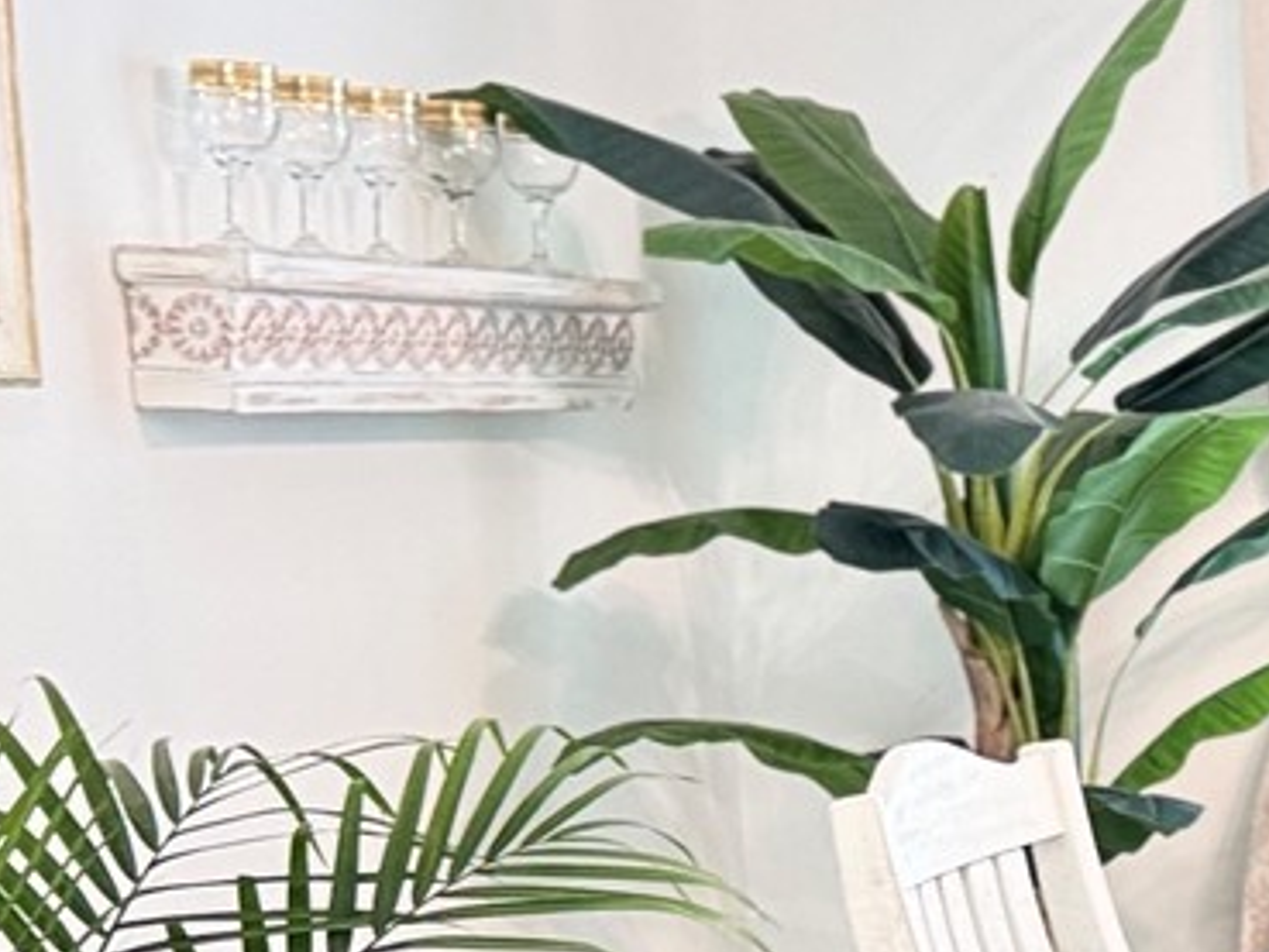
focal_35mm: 104
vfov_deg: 14.1
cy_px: 897
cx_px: 1988
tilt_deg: -6.2
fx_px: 3814
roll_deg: +1.2
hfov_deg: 16.9
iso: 320
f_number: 1.78
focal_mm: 6.76
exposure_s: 1/60
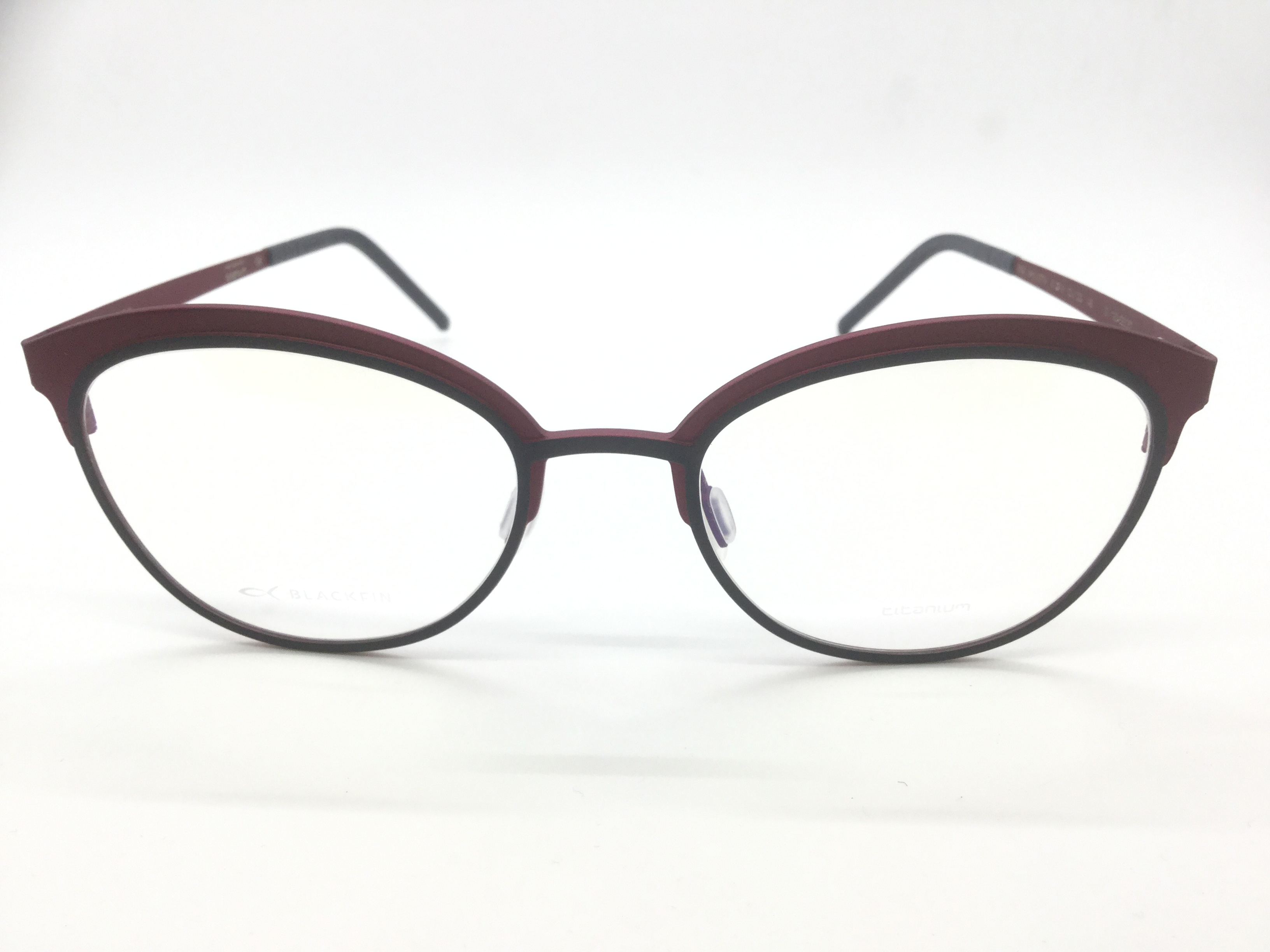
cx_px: 635
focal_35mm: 31
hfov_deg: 58.4
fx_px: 1137
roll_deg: -0.6
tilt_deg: -30.1
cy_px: 476
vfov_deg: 45.4
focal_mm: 3.3
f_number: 2.4
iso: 50
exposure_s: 1/100
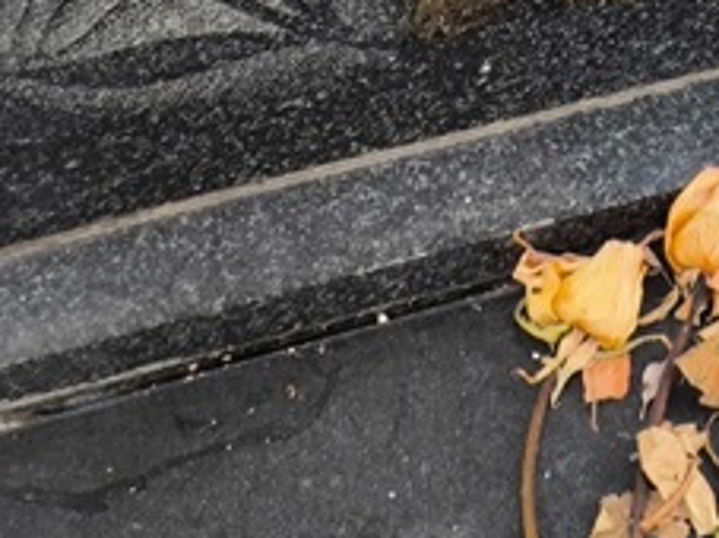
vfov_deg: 8.2
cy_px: -354
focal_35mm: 176
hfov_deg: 11.0
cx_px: 911
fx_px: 3654
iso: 64
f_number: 1.7
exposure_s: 1/60
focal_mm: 4.71
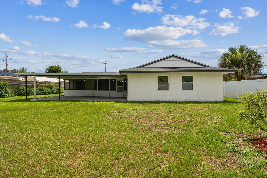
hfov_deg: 100.4
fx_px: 111
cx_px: 134
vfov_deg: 77.3
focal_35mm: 15
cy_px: 89
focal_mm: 10
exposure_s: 1/400
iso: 100
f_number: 7.1
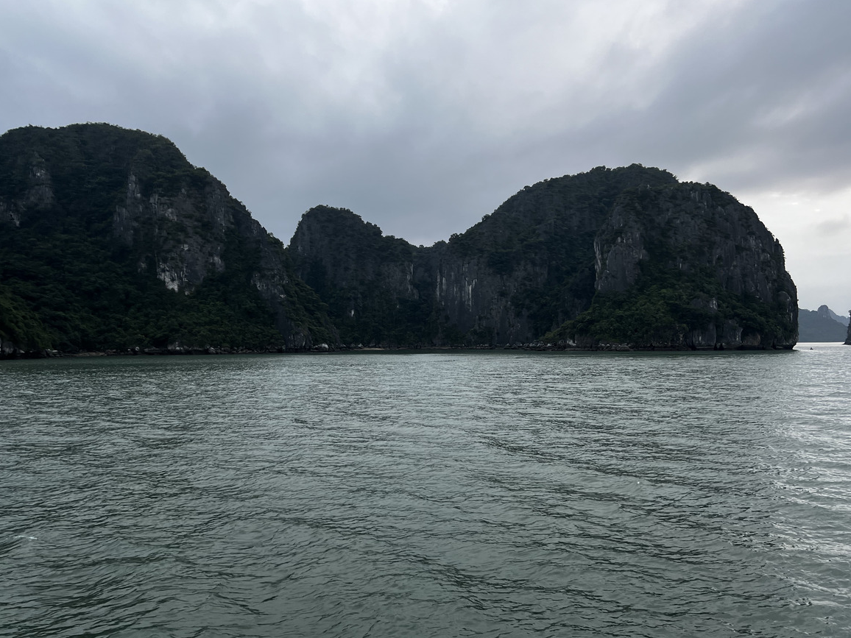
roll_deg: +1.0
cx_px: 417
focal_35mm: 27
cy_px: 325
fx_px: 664
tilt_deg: +1.5
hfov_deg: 65.3
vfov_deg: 51.4
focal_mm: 5.7
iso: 64
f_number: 1.5
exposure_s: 1/121
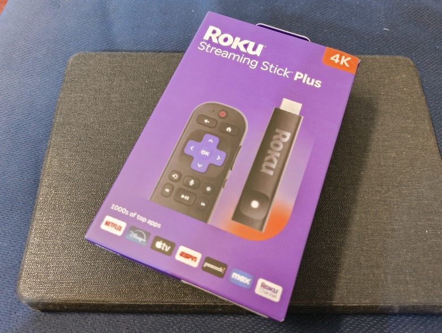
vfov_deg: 56.9
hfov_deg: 71.5
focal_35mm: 24
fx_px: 307
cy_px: 166
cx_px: 221
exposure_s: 1/14.3
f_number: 1.87
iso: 3387
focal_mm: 5.56
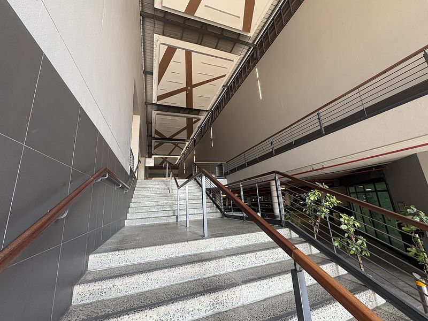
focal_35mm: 14
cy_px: 160
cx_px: 214
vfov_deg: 85.7
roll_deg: +4.3
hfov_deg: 102.1
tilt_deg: +13.8
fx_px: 173
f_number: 2.2
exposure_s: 1/77
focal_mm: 2.22
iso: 200
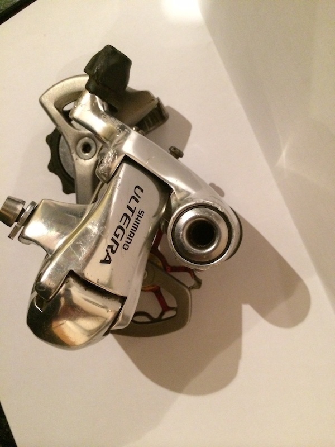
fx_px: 387
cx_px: 168
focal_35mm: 30
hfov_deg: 46.8
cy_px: 224
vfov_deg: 60.0
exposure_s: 1/15
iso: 500
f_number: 2.2
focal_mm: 4.12
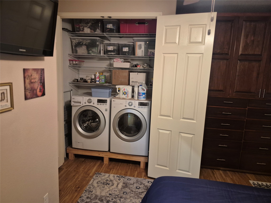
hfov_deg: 73.9
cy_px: 102
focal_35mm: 23
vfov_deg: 58.9
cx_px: 136
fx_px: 180
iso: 800
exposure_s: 1/60
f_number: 1.8
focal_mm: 5.4
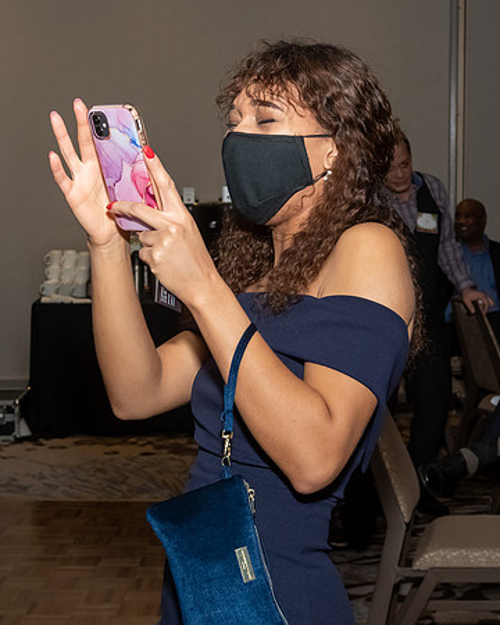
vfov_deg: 24.9
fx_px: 1415
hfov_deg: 20.0
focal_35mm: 77
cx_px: 290
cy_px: 302
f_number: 7.1
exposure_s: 1/250
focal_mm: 26
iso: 500
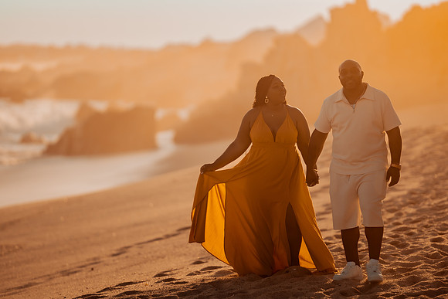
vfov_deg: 10.2
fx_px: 1680
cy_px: 150
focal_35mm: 135
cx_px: 224
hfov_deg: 15.2
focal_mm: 135
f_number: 1.8
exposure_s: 1/8000
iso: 100
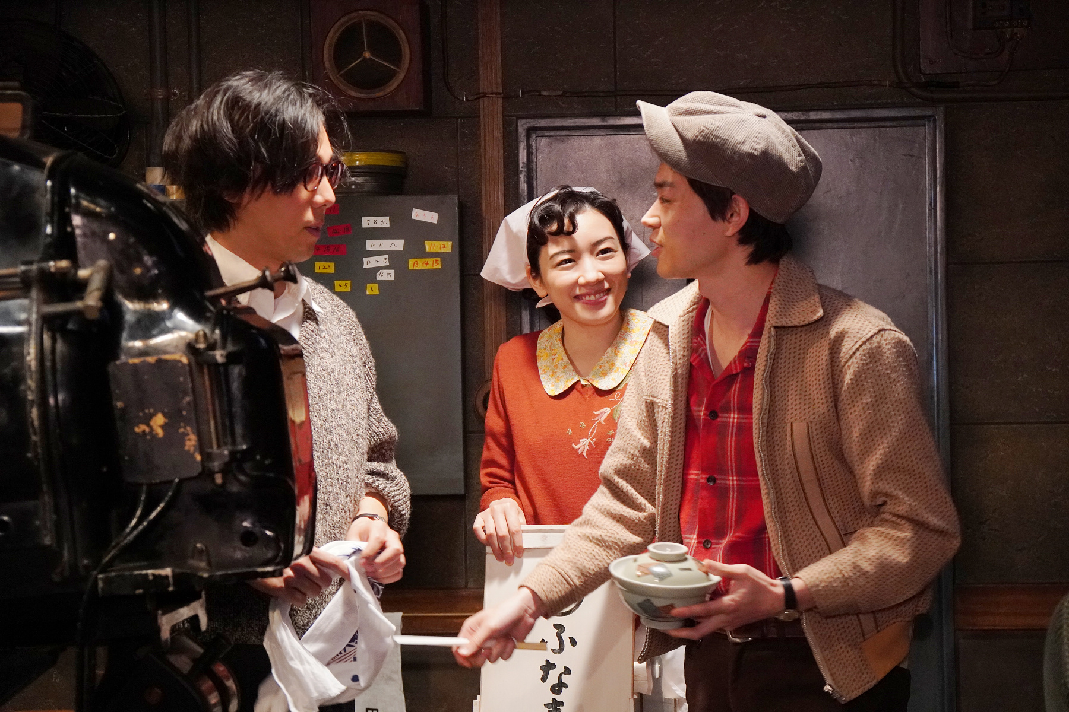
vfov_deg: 15.4
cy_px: 356
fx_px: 2628
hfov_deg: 23.0
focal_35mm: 88
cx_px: 534
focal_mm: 59
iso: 3200
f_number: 4
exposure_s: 1/100
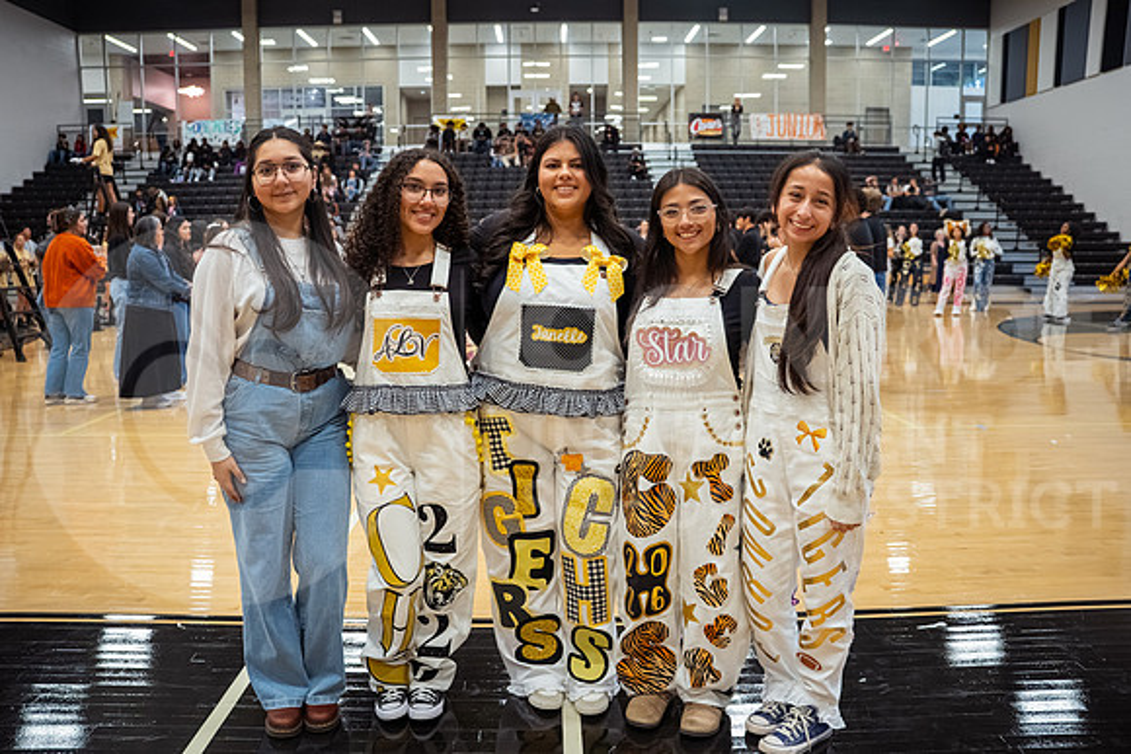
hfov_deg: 65.1
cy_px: 377
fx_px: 887
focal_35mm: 28
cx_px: 563
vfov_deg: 46.1
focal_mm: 28
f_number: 3.2
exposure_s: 1/640
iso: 3200
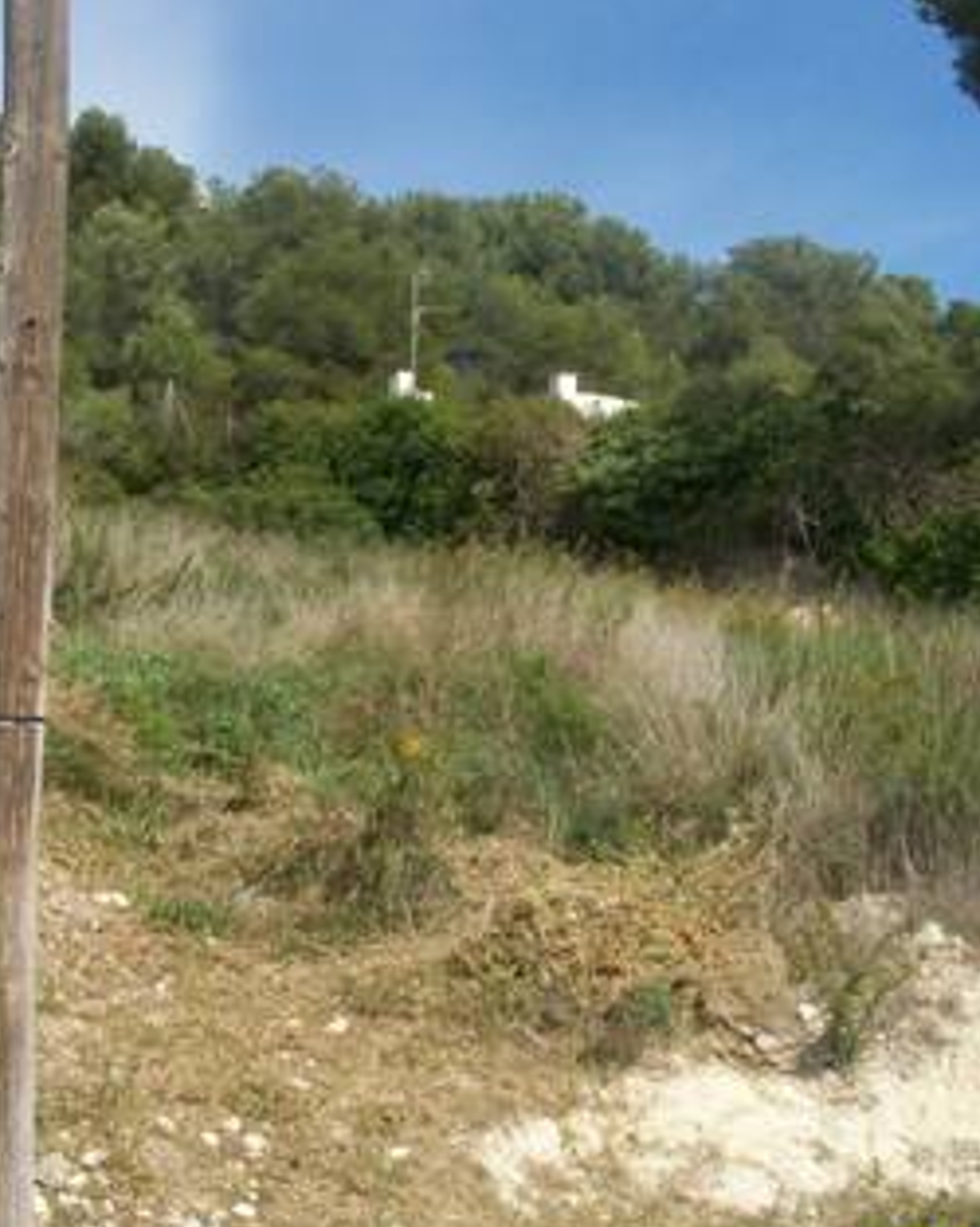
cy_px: 696
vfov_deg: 35.3
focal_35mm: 53
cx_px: 396
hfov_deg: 28.5
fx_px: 1923
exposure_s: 1/400
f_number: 5.5
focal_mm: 5.7
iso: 80
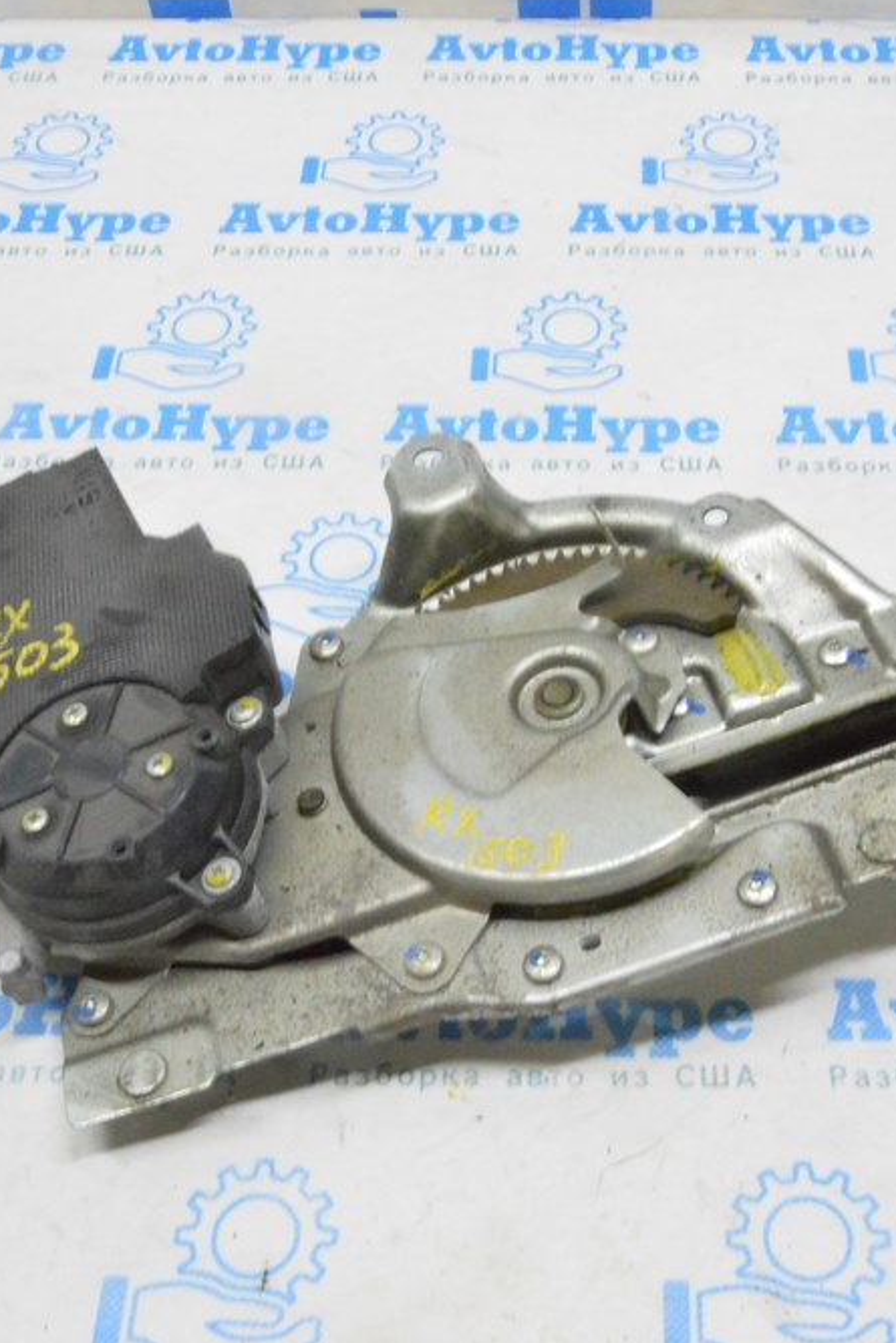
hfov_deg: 29.1
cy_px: 661
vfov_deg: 42.7
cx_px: 588
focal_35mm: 46
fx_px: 1716
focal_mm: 20
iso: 6400
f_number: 20
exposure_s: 1/15
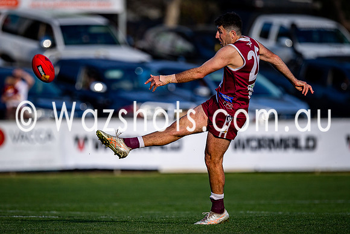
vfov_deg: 1.9
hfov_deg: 2.8
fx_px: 7190
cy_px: 119
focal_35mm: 739
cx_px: 159
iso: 140
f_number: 4
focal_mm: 500
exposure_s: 1/1600
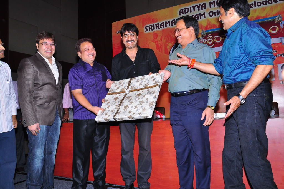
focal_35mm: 32
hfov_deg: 59.6
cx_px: 142
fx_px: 248
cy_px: 94
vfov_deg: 41.6
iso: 500
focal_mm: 21
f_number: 10
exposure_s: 1/160
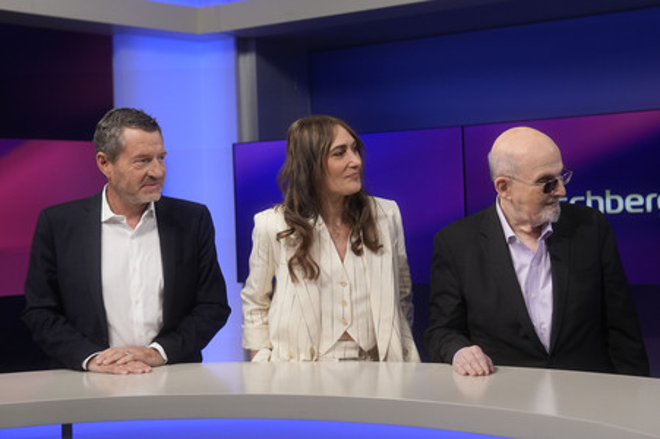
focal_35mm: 45
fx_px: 824
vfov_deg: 29.8
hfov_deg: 43.6
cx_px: 330
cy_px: 220
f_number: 2.2
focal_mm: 30
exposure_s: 1/320
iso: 640
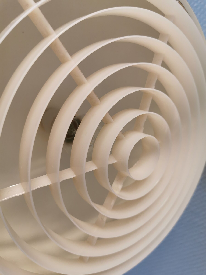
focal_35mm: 27
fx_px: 214
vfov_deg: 65.3
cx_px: 103
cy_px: 138
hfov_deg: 51.4
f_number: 1.6
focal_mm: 5.56
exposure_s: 1/50
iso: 100
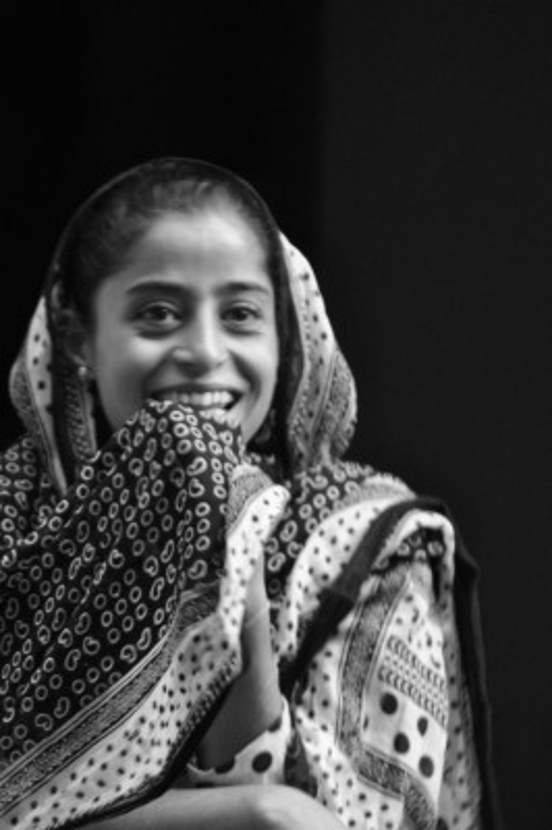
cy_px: 415
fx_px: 10367
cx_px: 276
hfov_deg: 3.0
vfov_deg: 4.6
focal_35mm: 450
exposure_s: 1/50
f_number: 6.3
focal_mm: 300
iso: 1600
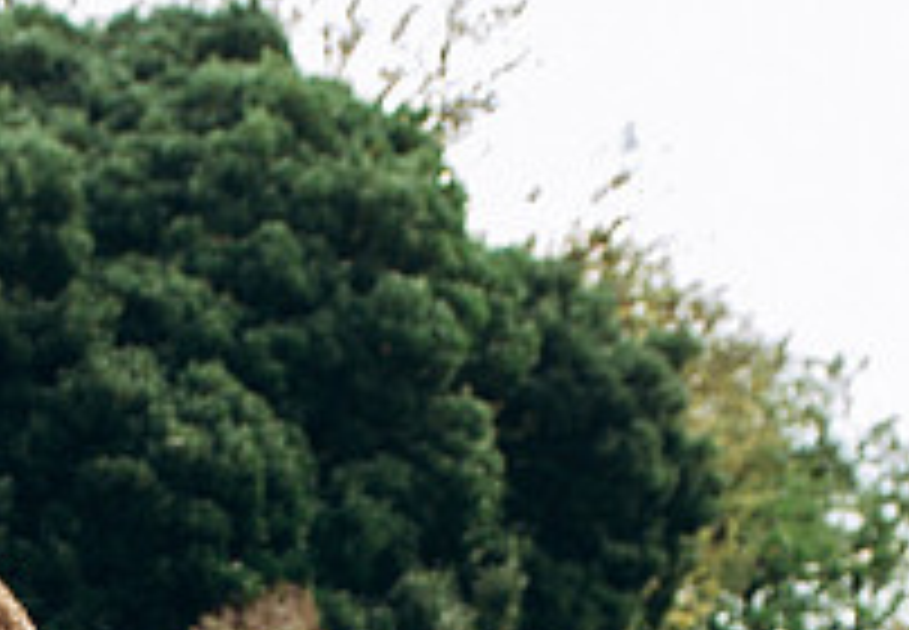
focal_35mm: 120
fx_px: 3067
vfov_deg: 10.3
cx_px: -73
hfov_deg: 16.4
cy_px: 1477
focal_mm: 24
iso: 160
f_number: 3.5
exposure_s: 1/160
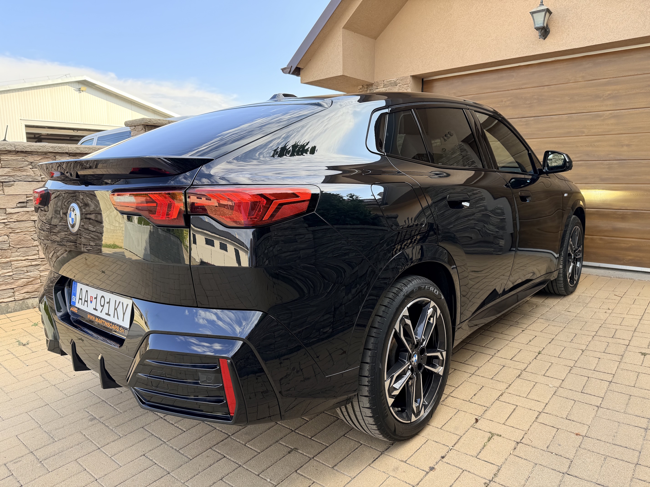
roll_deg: +0.3
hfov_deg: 71.6
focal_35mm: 24
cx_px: 325
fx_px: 451
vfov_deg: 56.8
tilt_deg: -8.5
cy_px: 244
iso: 80
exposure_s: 1/453
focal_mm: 6.76
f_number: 1.78
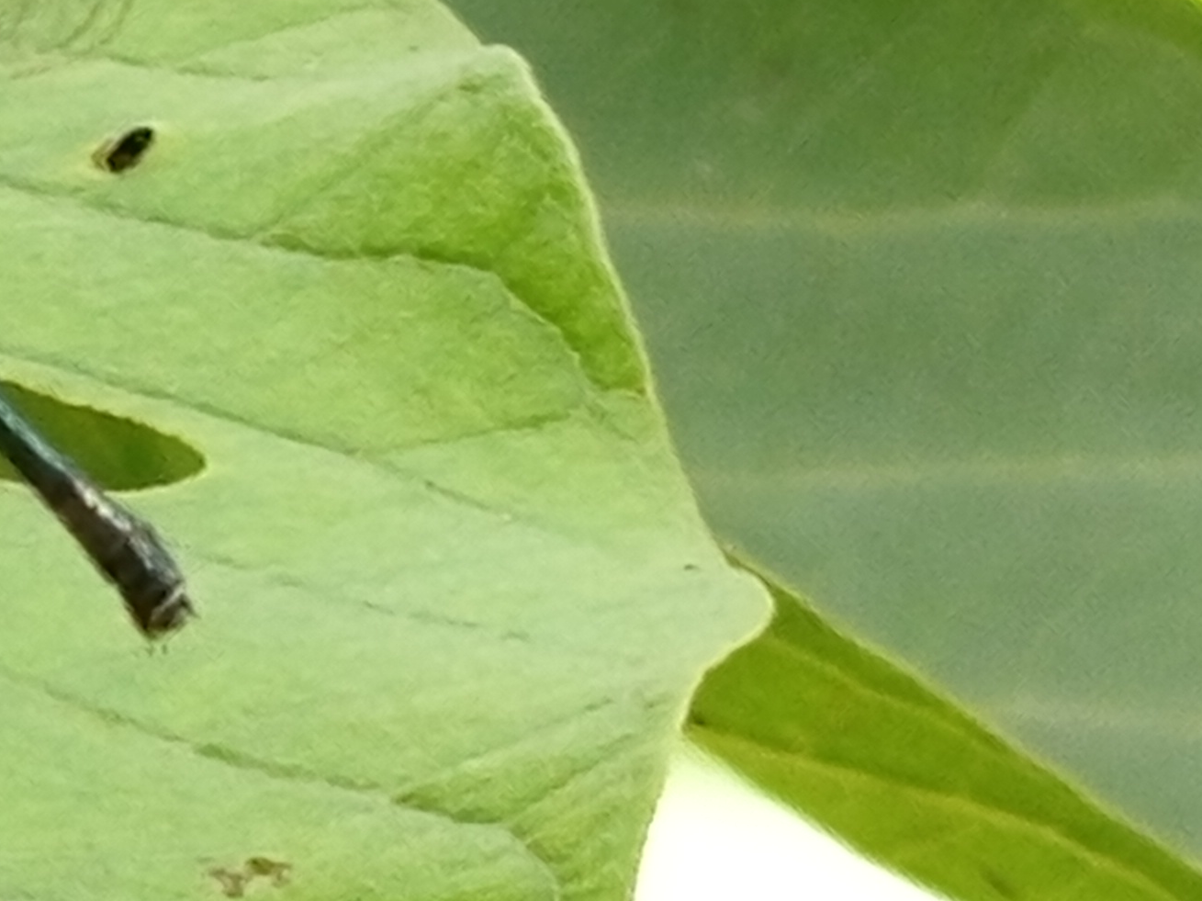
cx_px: -609
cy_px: -220
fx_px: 14962
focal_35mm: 431
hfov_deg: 4.6
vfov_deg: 3.4
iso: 84
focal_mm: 5.24
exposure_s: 1/99.9
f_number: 1.7
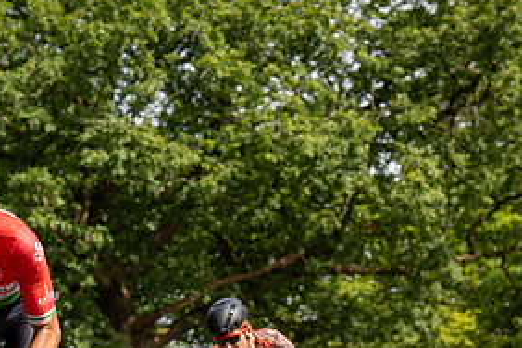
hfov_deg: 12.2
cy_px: 288
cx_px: 95
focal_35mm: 167
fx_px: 2421
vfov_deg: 8.2
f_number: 5
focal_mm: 70
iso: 200
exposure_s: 1/1000
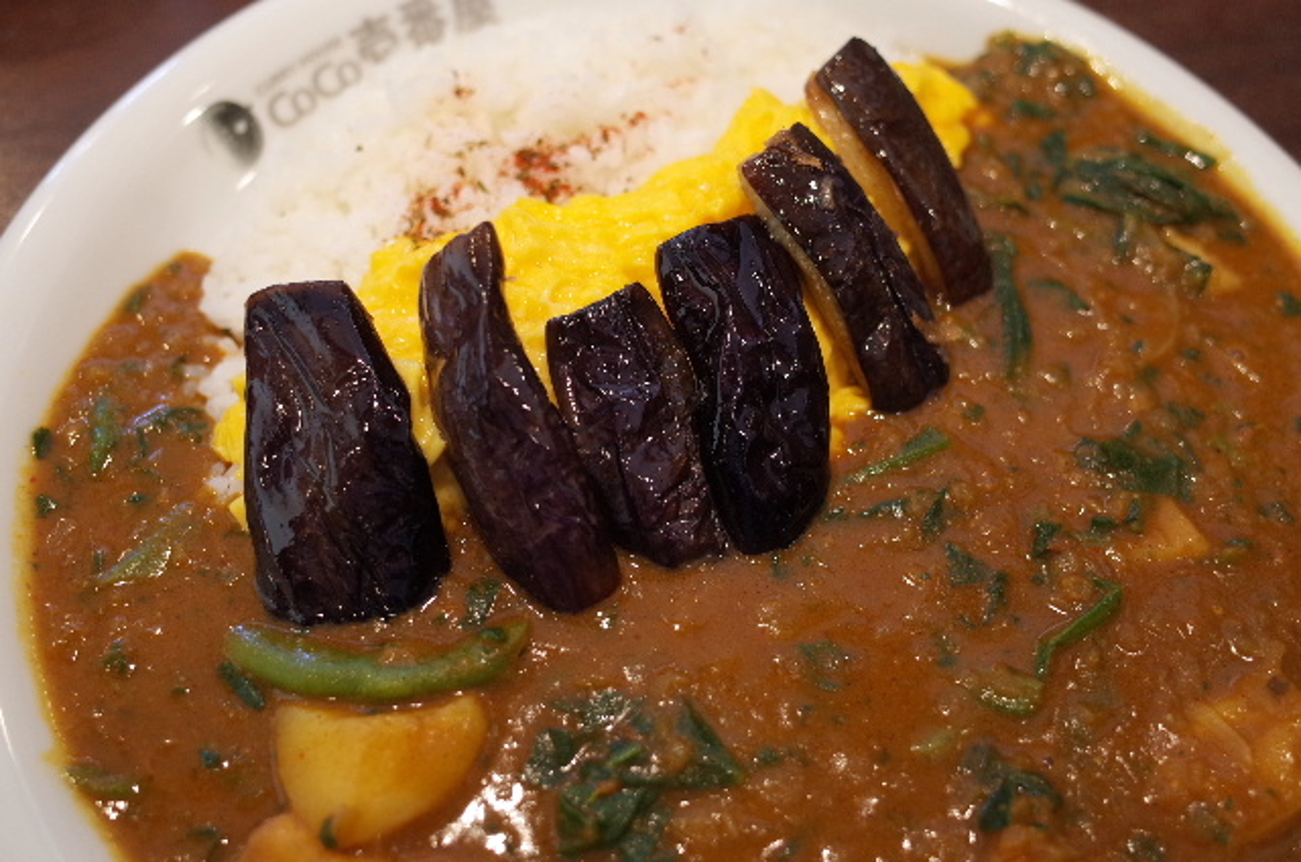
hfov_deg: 65.6
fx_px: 1010
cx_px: 650
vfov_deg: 46.2
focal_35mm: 28
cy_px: 431
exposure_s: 1/40
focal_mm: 18.3
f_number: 2.8
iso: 400
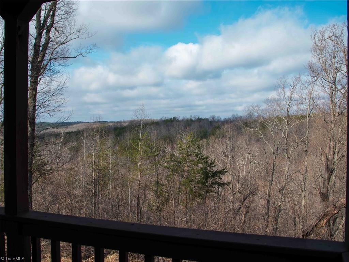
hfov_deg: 60.0
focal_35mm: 30
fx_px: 302
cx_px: 174
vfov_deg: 46.8
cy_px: 131
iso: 200
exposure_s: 1/250
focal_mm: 15
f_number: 4.5
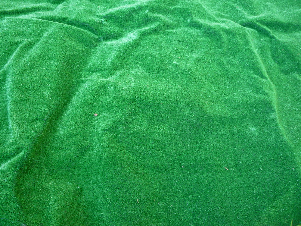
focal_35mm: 30
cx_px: 150
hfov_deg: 60.0
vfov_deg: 46.8
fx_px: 261
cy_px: 113
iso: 125
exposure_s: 1/30
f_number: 3.3
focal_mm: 5.2
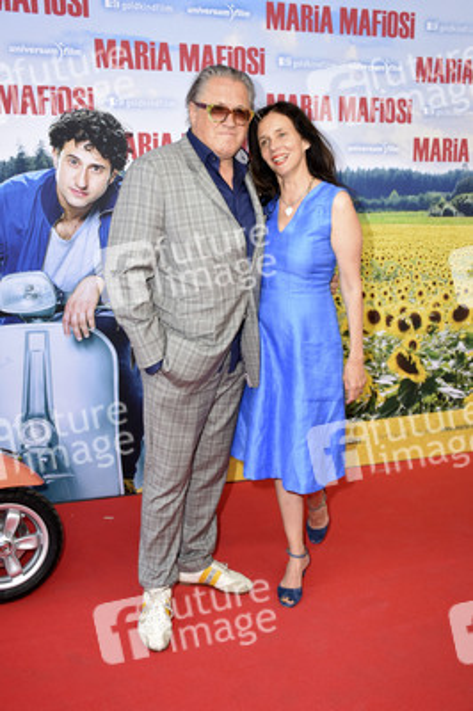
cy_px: 356
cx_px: 236
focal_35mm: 34
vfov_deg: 55.1
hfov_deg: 38.3
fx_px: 681
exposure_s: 1/160
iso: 250
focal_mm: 23
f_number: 4.5
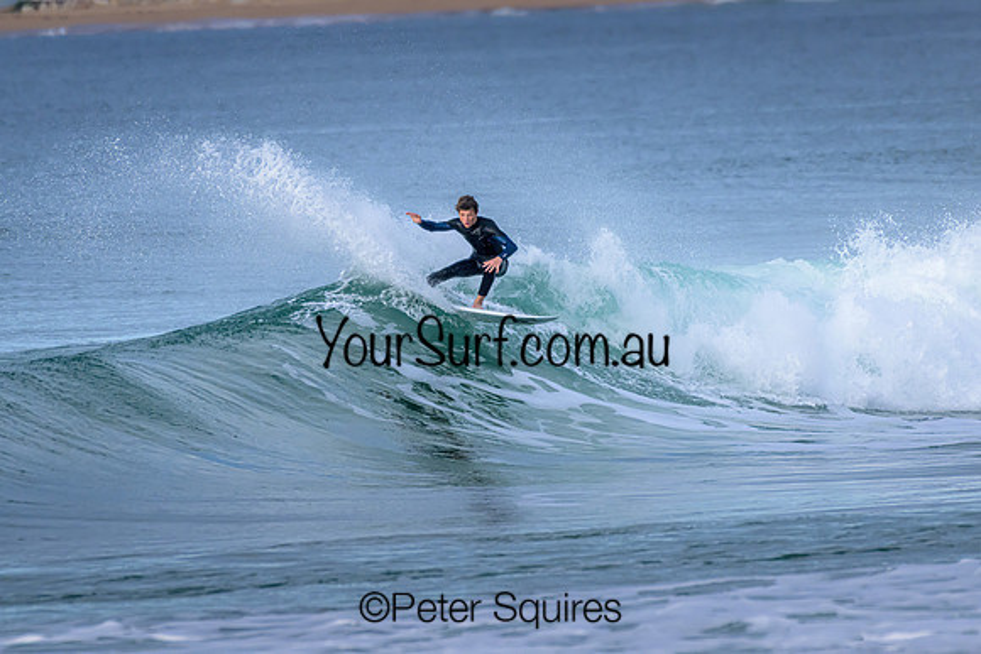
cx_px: 490
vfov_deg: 1.4
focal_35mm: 1000
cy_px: 327
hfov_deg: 2.1
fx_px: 27255
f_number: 11
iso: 2800
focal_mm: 1000
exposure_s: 1/2000
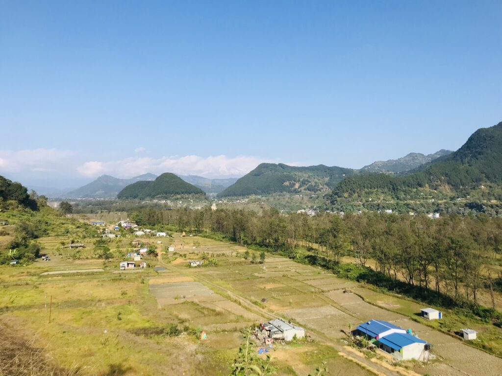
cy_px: 188
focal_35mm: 28
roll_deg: +1.2
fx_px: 406
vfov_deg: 49.7
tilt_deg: +3.4
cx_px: 251
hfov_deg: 63.4
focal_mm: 3.99
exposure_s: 1/2336
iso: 20
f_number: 1.8
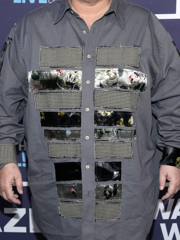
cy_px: 89
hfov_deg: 19.9
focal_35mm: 74
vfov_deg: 26.2
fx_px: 513
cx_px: 84
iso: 1000
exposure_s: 1/250
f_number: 4.5
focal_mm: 48
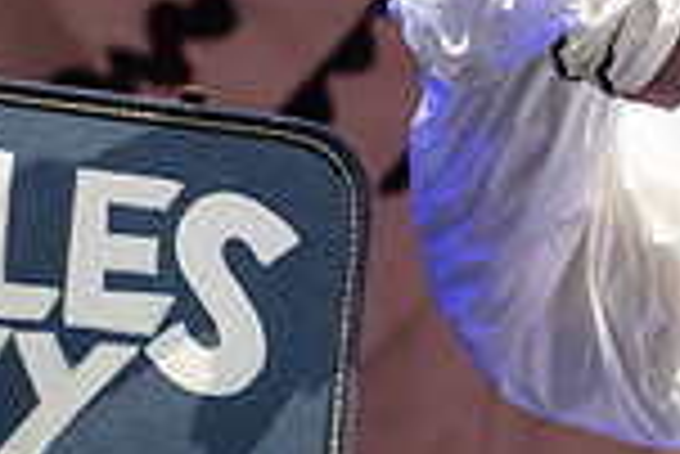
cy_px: 0
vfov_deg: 4.7
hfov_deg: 6.9
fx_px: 5577
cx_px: 974
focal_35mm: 295
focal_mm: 70
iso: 640
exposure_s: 1/200
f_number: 5
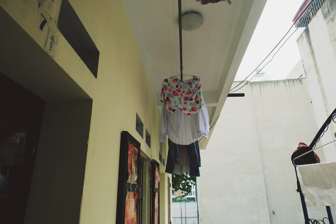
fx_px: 224
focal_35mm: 24
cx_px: 168
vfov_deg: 53.1
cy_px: 112
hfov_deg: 73.7
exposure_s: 1/150
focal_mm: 16
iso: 400
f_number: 5
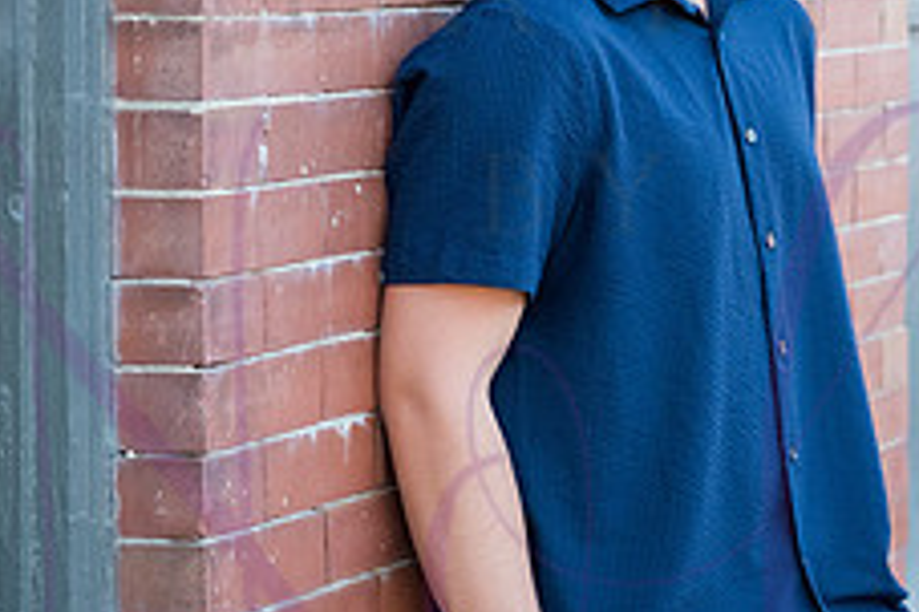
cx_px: 654
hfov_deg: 13.3
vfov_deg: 8.9
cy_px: 165
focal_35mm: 154
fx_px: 3928
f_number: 4
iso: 1600
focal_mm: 57
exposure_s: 1/640
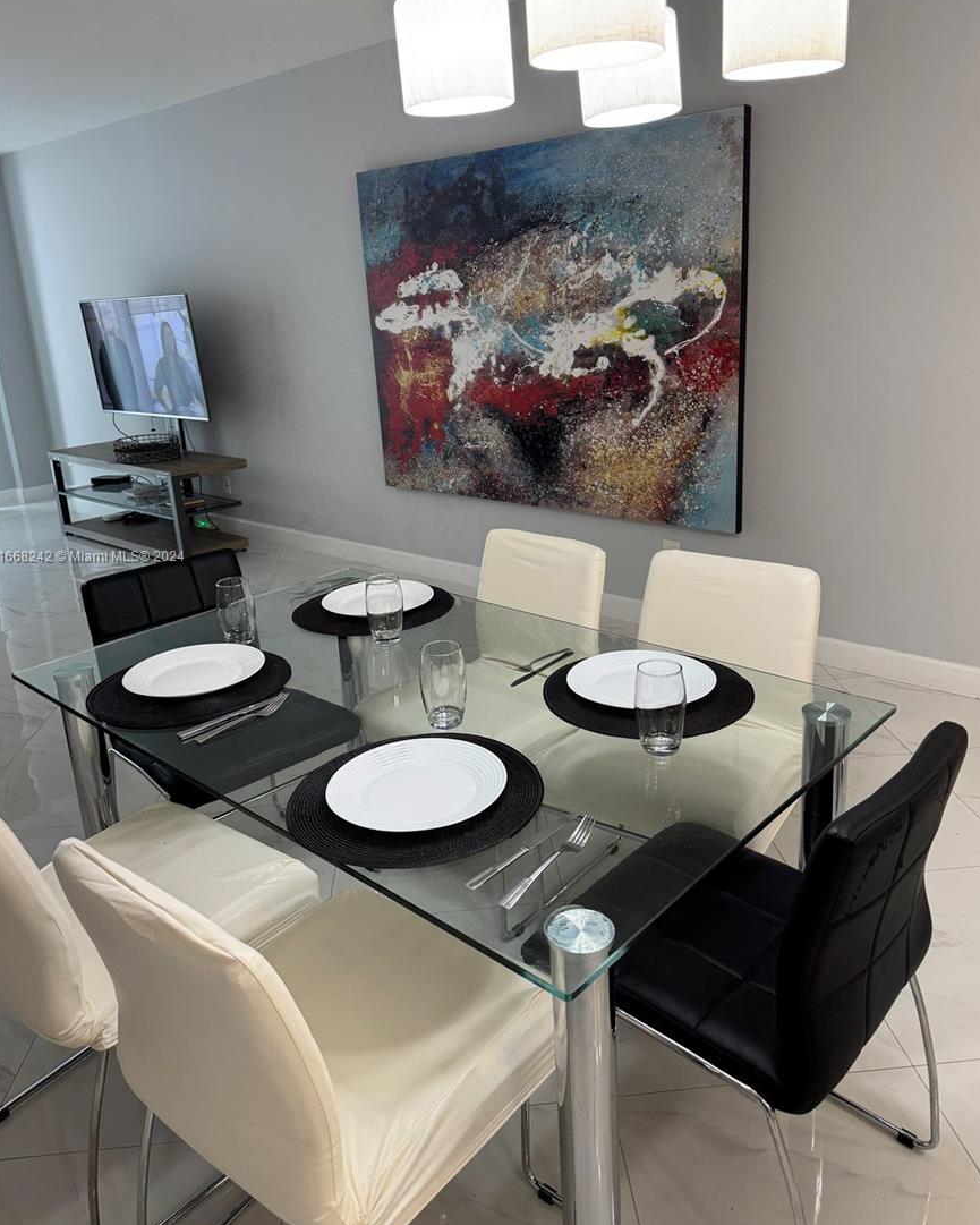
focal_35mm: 26
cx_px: 487
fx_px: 943
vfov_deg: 65.9
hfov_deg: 54.9
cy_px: 558
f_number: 1.78
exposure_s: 1/120
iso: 125
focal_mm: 6.76
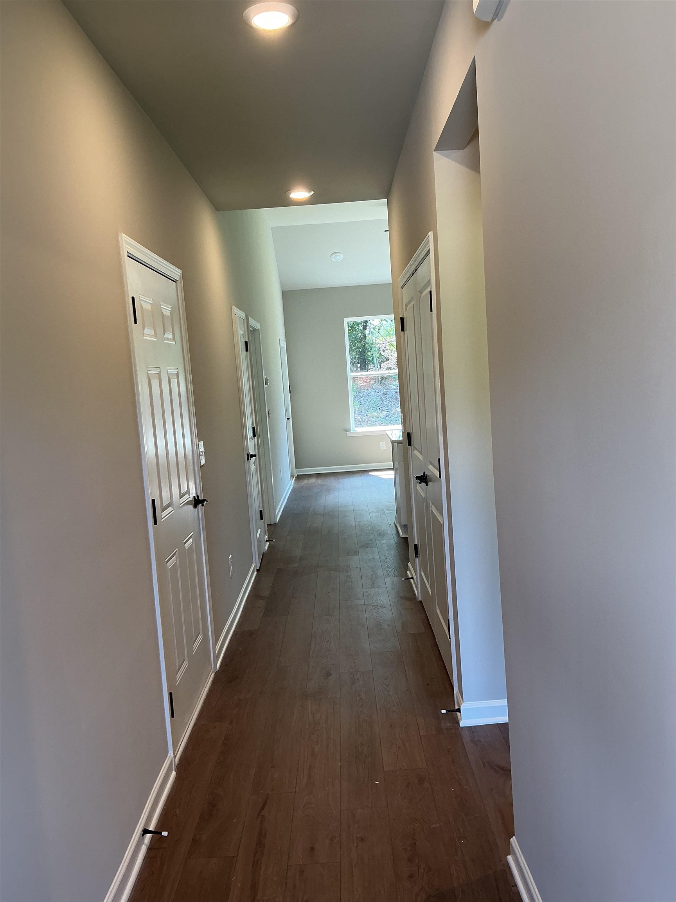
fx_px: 755
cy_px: 451
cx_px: 338
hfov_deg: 48.2
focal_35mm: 29
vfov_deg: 61.7
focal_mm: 3
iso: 40
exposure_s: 1/60
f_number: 1.8
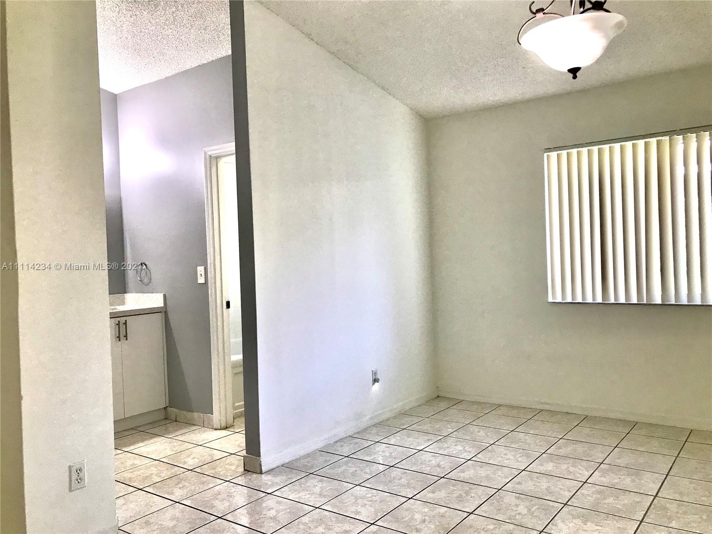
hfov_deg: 63.4
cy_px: 267
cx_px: 356
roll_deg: +2.2
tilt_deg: -0.1
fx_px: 576
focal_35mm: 28
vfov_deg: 49.7
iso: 25
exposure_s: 1/40
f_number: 1.8
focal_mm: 3.99
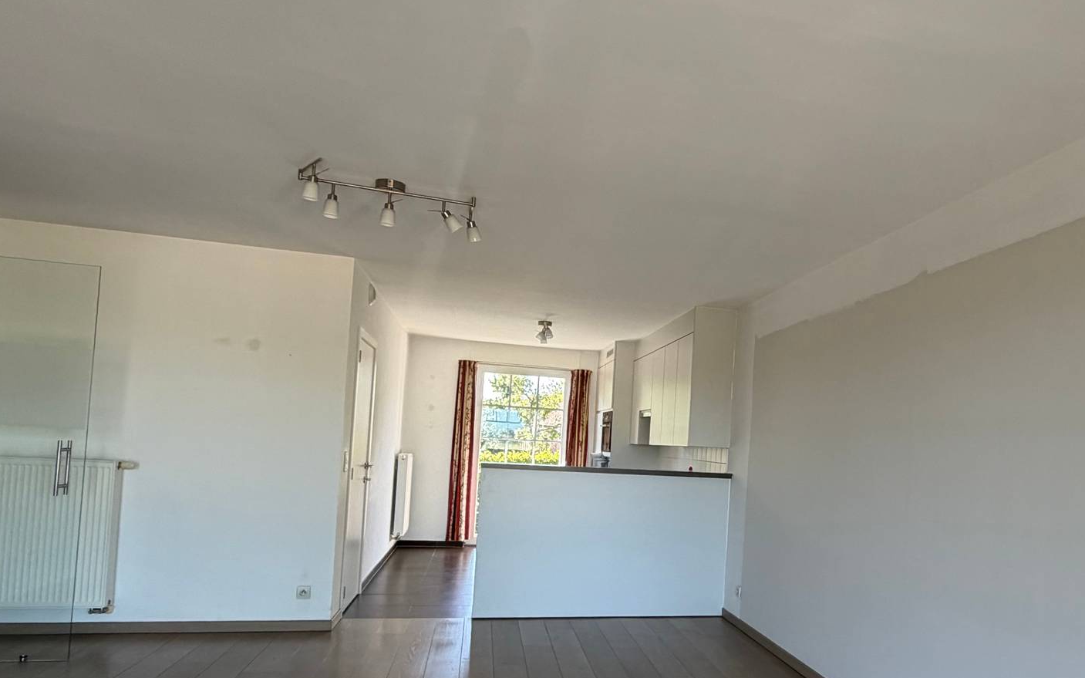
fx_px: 798
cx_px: 723
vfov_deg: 45.6
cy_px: 424
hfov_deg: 66.6
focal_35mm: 27
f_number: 2.2
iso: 160
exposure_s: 1/121
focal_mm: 2.22
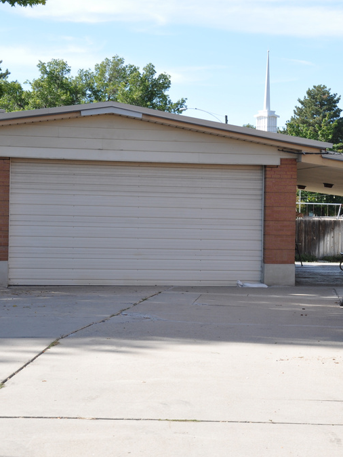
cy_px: 229
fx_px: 1097
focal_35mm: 83
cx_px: 245
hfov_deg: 17.7
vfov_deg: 23.6
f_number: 9
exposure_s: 1/320
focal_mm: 38
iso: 200
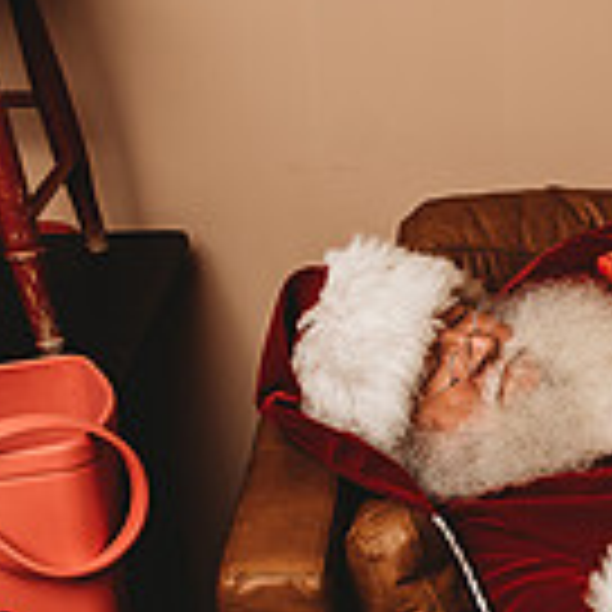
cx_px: 1017
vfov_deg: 19.7
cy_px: 493
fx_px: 1740
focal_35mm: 87
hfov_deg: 17.2
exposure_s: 1/160
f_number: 4
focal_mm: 24
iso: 100
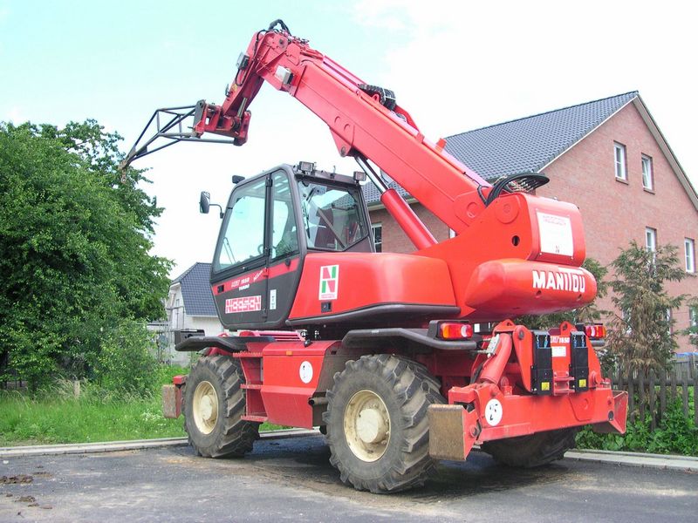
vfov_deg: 38.7
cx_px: 349
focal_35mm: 37
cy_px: 262
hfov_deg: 50.1
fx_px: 746
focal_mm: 5.6
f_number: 2.7
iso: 141
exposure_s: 1/426
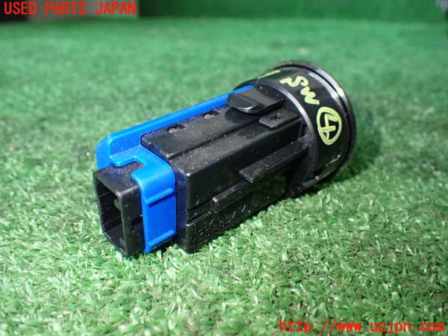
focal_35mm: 30
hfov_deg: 60.0
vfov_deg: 46.8
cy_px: 168
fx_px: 388
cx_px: 224
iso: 800
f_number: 2.3
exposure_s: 1/50
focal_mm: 5.4
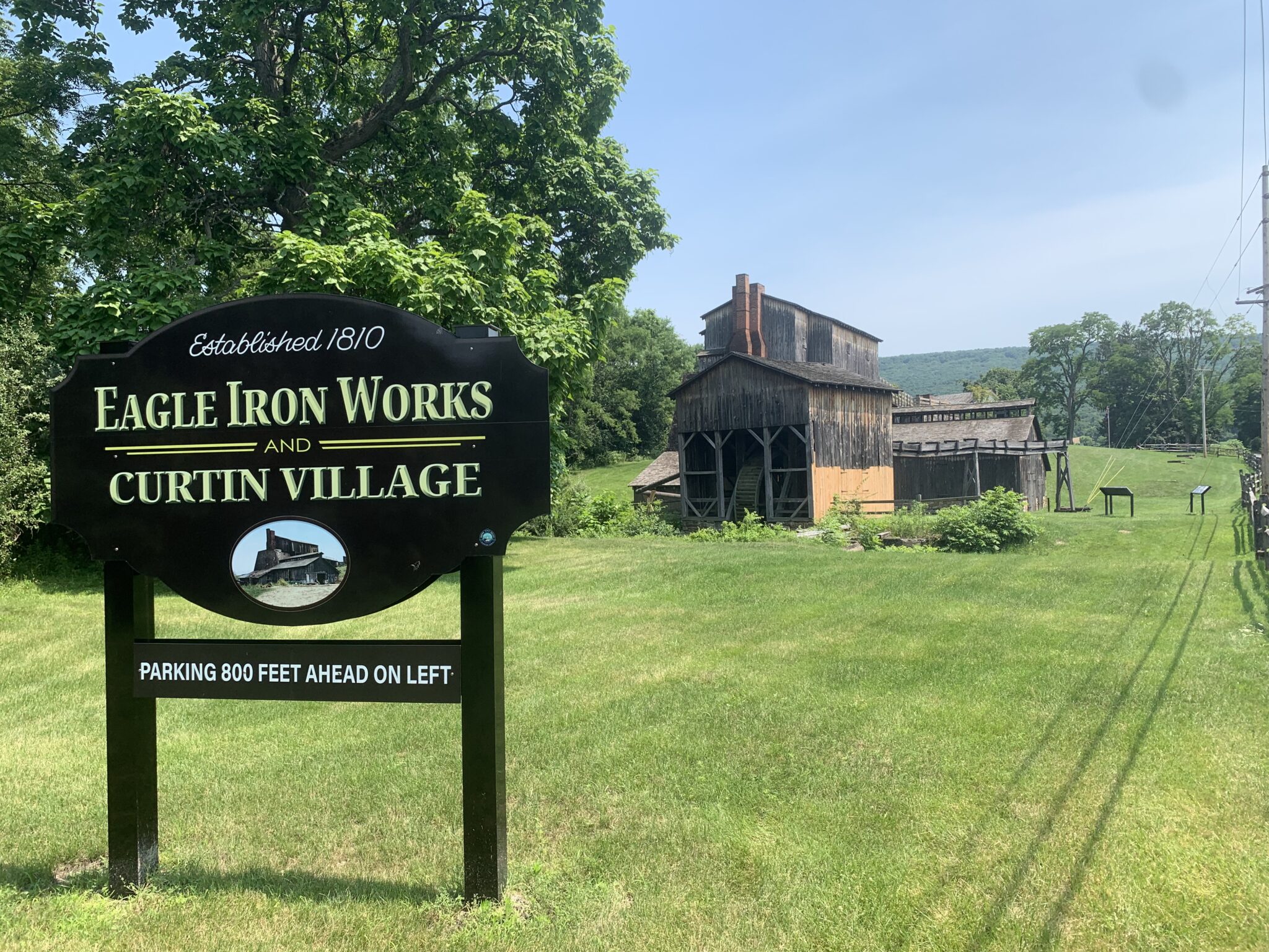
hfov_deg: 67.3
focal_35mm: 26
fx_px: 953
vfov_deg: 53.1
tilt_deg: -0.1
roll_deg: +1.3
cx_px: 634
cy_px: 476
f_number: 1.8
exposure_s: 1/1447
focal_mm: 4.25
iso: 25
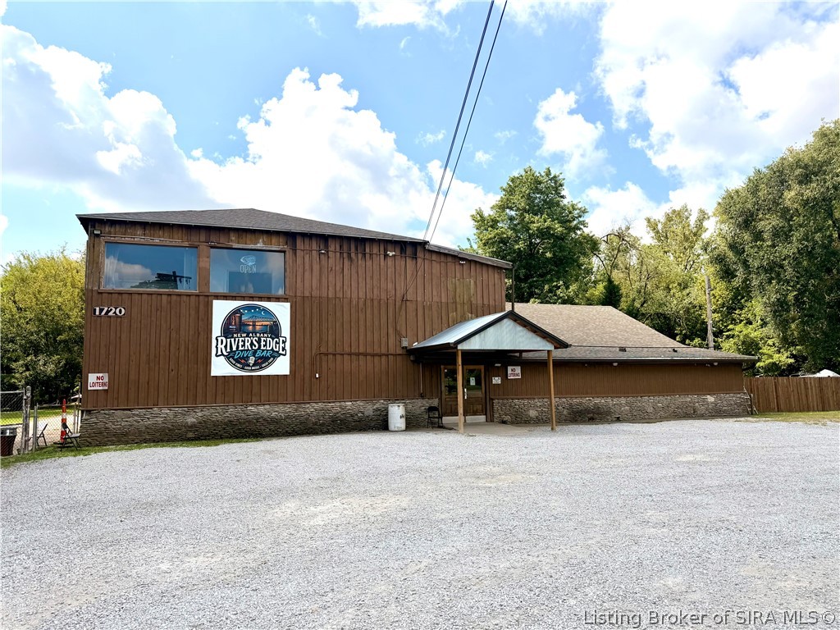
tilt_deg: +6.1
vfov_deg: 56.8
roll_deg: +0.5
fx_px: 582
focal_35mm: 24
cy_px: 315
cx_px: 420
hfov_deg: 71.6
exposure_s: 1/5319
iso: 80
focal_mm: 6.76
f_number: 1.78
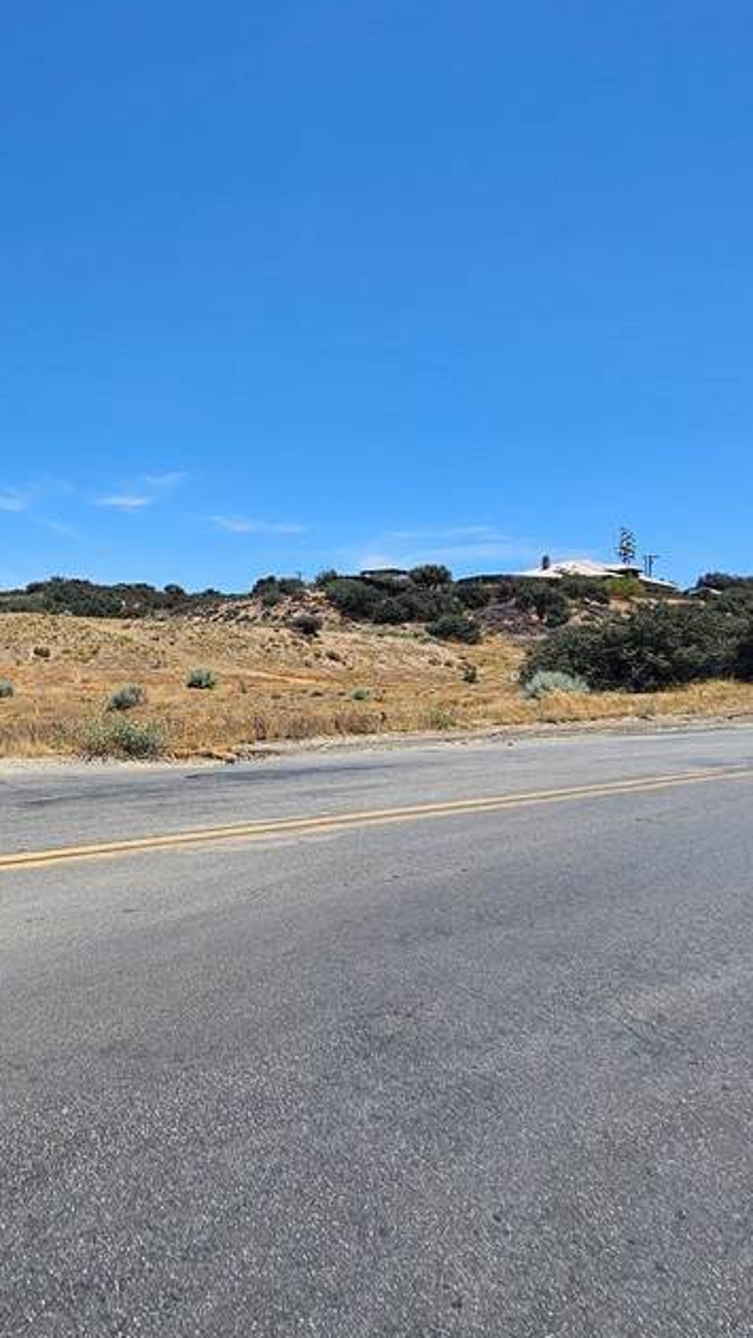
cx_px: 11
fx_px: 816
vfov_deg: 78.3
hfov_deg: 43.0
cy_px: 581
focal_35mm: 23
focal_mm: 2.2
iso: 50
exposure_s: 1/2977
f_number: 2.2
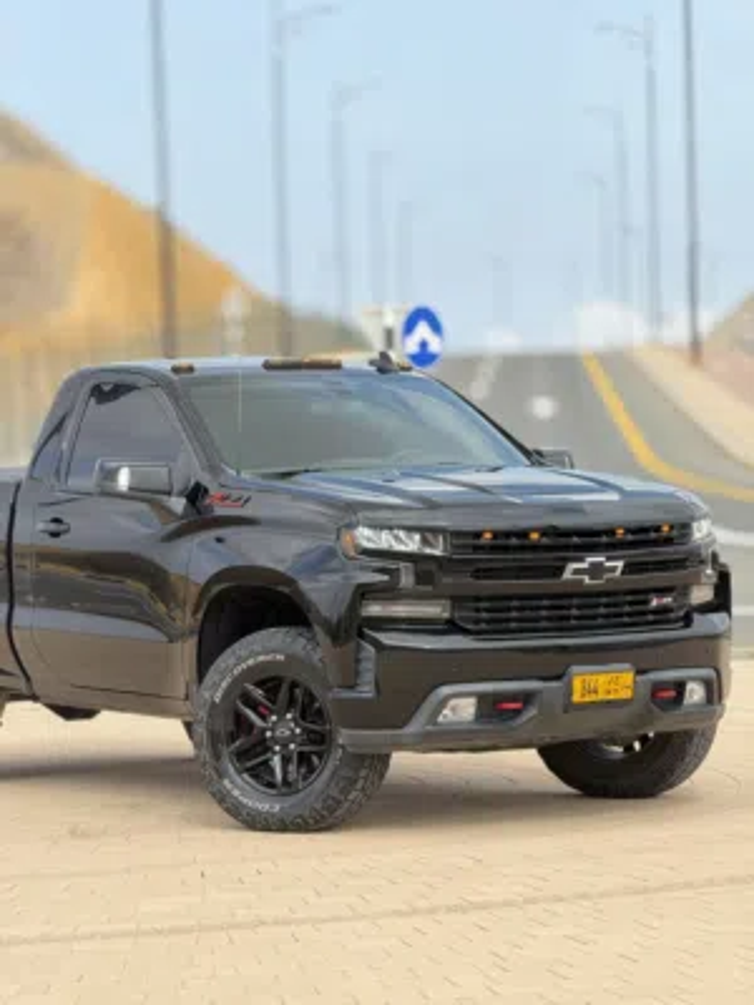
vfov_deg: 16.4
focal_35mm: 120
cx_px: 377
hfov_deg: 12.3
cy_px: 502
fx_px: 3485
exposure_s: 1/395
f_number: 2.8
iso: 64
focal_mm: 15.66
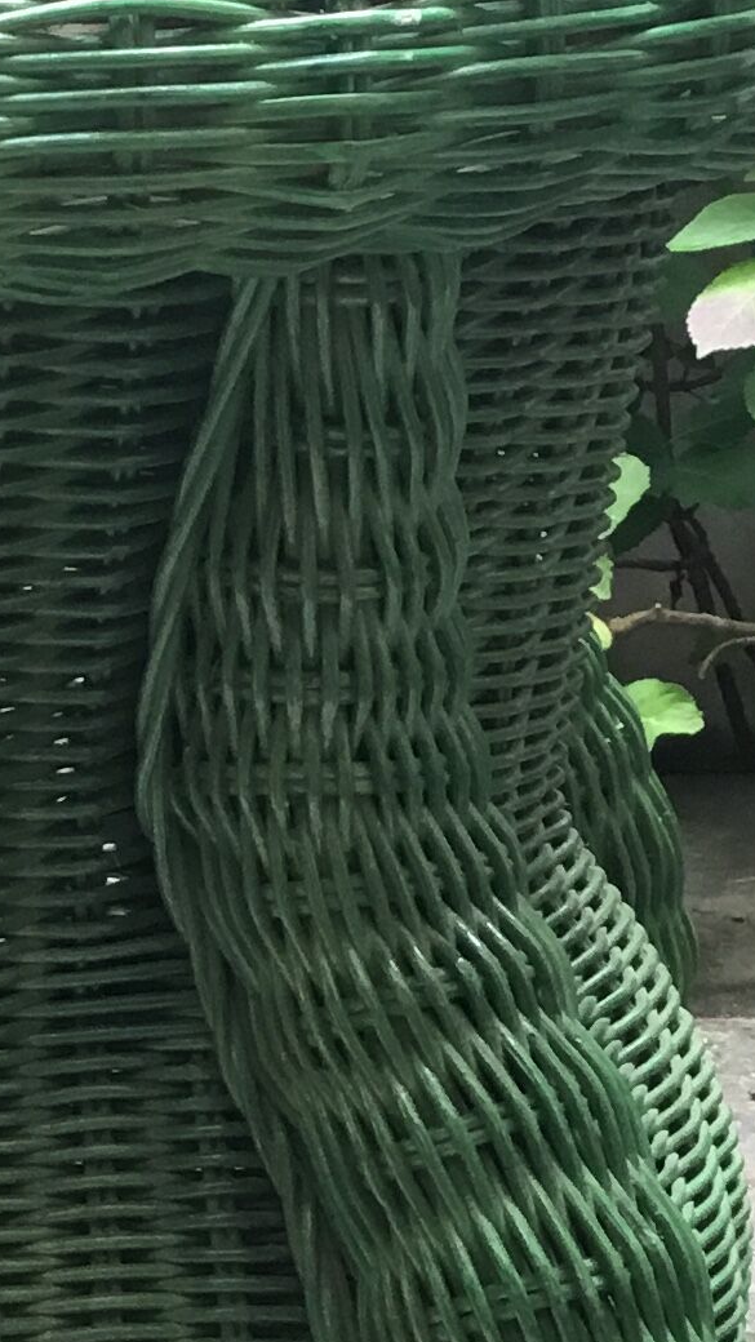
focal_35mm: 106
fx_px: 3773
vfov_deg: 20.0
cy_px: 1062
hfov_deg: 11.1
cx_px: -290
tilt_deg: -17.5
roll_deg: +3.6
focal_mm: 3.3
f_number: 2.4
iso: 32
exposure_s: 1/33
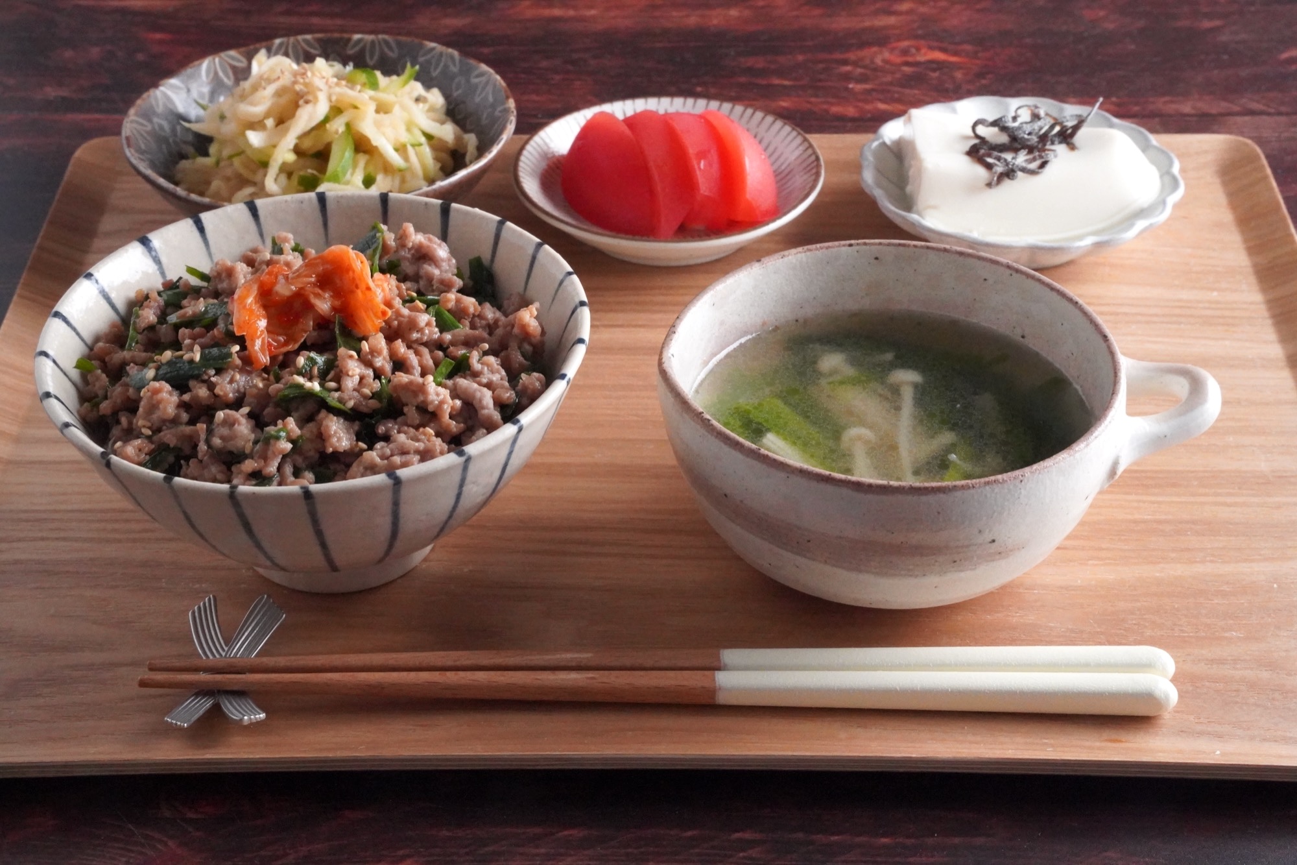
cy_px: 432
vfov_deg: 20.7
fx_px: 2370
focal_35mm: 66
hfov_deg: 30.6
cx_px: 648
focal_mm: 65.8
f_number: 22
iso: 20000
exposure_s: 1/50
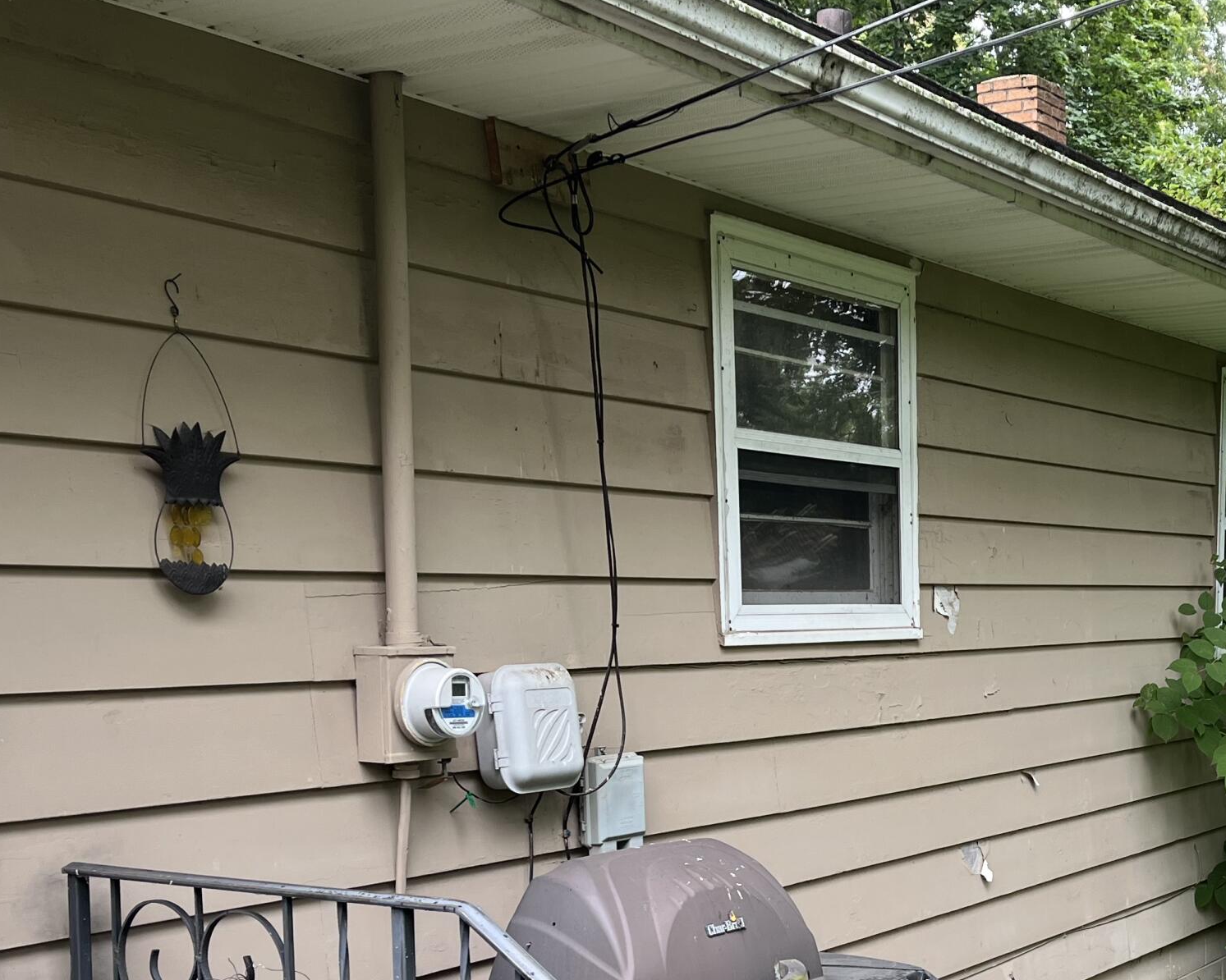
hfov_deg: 35.3
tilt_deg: -5.9
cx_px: 1004
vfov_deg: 28.9
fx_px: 1850
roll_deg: +1.1
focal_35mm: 51
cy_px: 800
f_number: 1.6
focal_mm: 5.1
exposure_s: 1/122
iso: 40
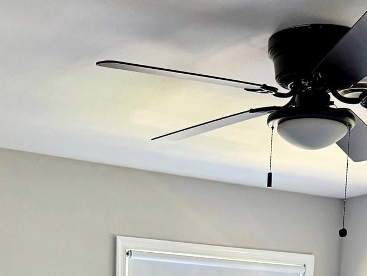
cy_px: 415
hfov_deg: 26.3
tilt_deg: -5.4
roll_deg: -2.6
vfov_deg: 17.8
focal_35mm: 74
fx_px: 785
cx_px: 160
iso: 320
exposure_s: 1/60
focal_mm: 6.76
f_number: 1.78
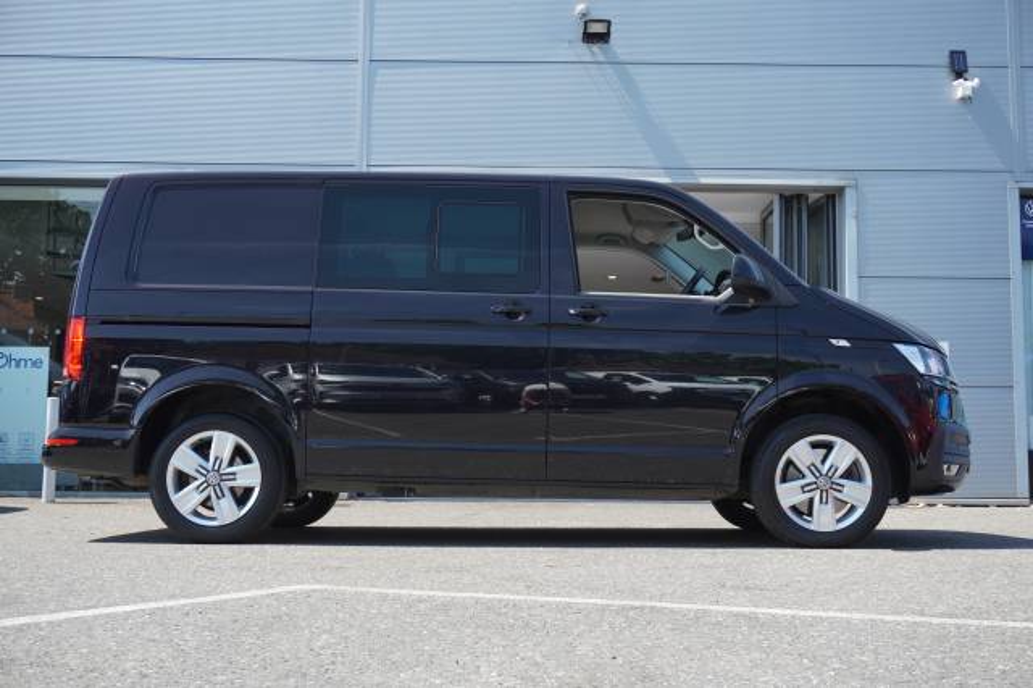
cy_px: 344
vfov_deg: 31.9
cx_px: 516
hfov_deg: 46.4
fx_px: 1204
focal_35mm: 42
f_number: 5.6
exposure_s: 1/320
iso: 400
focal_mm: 28
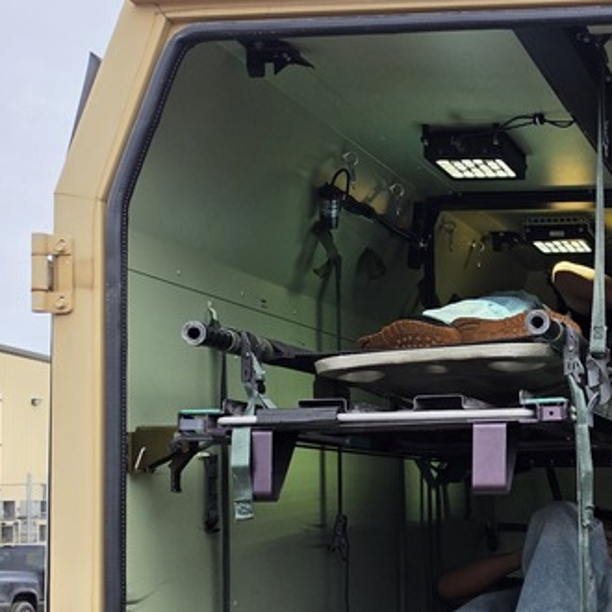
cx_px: 788
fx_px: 1260
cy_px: 462
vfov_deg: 26.9
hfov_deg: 24.1
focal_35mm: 63
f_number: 1.4
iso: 64
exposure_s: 1/2296
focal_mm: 6.5
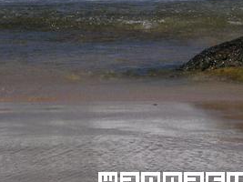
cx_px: 132
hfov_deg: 9.2
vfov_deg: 6.9
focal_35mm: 216
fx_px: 1516
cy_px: 15
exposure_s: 1/180
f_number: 13
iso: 50
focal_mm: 17.1
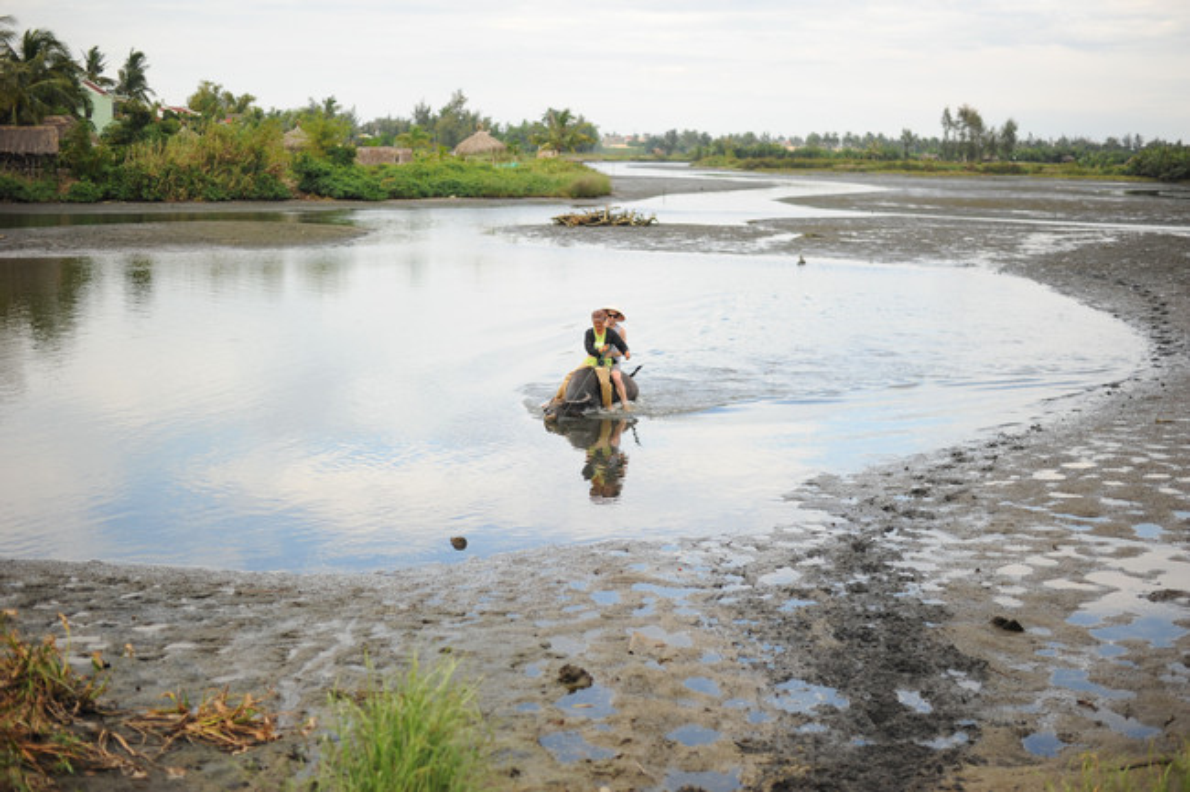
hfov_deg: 39.6
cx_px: 595
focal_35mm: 50
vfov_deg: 27.0
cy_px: 396
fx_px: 1652
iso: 250
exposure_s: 1/2000
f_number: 1.8
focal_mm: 50
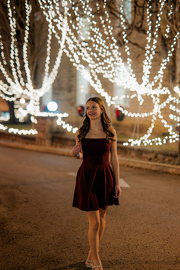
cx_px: 90
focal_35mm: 50
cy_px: 135
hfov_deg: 27.0
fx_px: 375
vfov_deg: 39.6
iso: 2500
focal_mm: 50
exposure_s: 1/200
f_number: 1.4
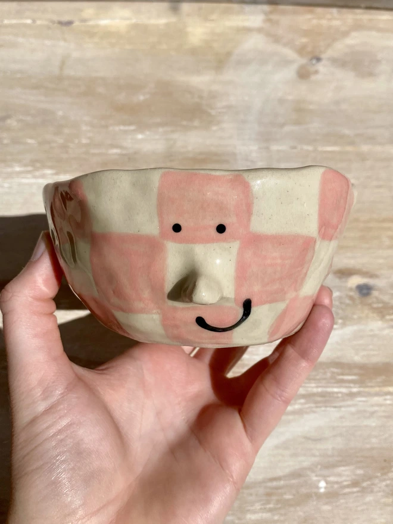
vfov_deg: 67.3
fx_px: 394
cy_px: 262
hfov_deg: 53.1
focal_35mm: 26
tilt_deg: -67.5
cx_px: 196
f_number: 1.8
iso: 32
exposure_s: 1/8850
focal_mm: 4.25
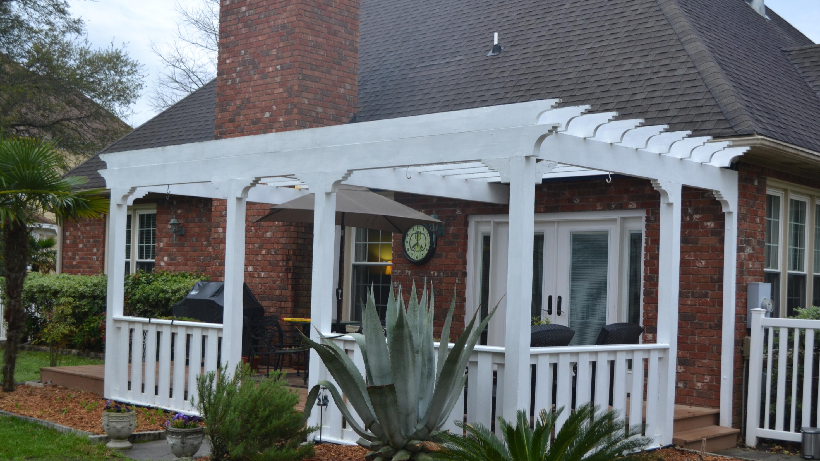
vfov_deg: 25.6
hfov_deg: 44.1
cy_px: 272
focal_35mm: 47
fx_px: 1012
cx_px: 418
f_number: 4.5
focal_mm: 29
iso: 400
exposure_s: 1/40
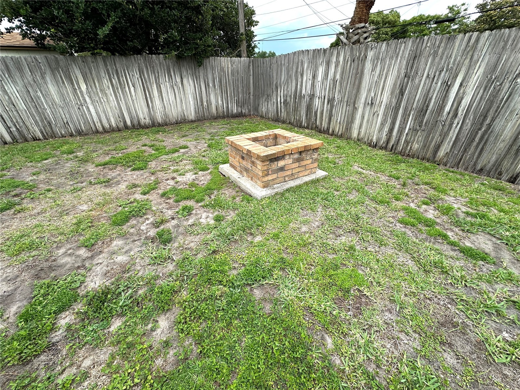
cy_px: 195
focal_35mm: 14
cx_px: 260
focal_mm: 2.22
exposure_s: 1/622
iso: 40
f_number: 2.2
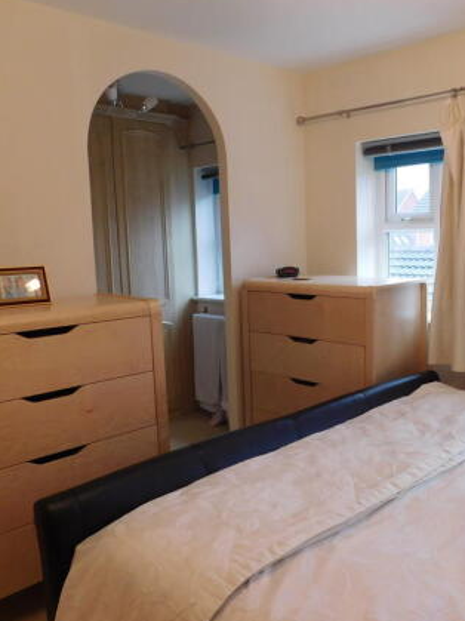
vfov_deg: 56.8
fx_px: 573
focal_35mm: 32
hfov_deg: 43.1
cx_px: 335
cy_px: 303
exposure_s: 1/30
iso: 180
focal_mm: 4
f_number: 3
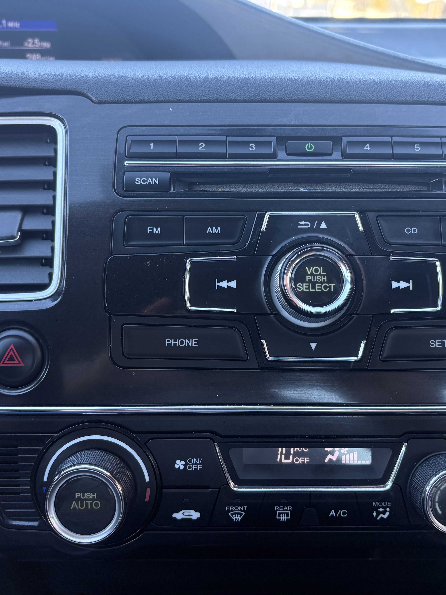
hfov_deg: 40.7
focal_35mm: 35
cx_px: 232
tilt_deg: -22.8
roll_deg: -3.3
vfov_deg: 52.6
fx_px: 601
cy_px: 295
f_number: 1.6
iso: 125
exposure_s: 1/70
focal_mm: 5.96
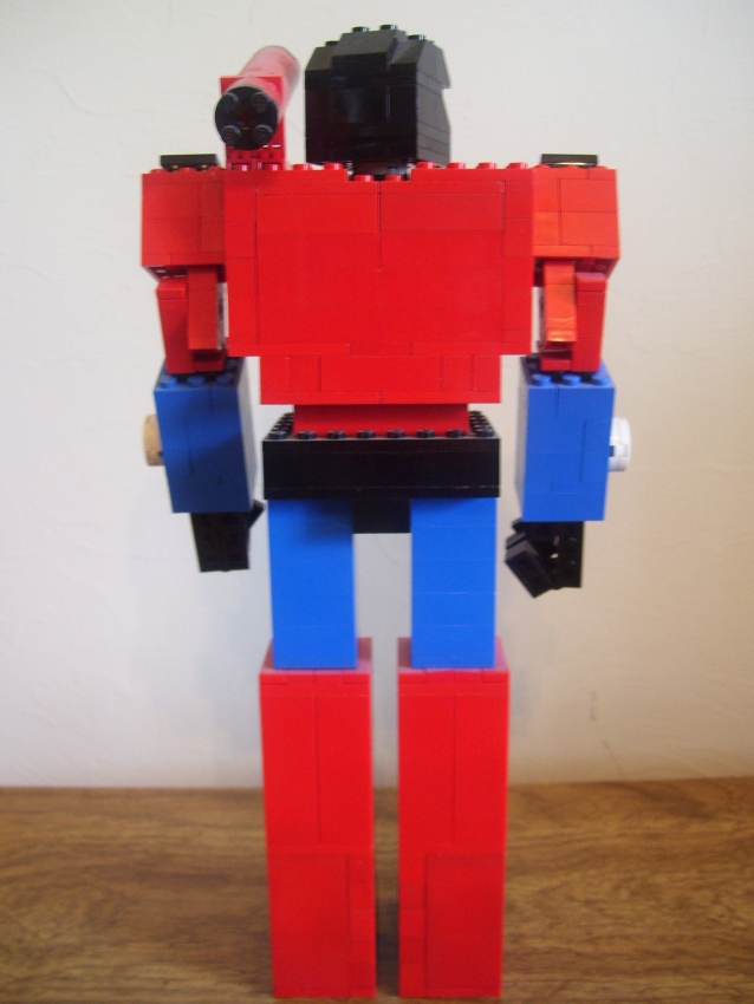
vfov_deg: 50.1
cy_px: 502
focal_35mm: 37
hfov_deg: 38.7
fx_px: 1074
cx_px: 377
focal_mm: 6
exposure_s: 1/8
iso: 160
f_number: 2.7
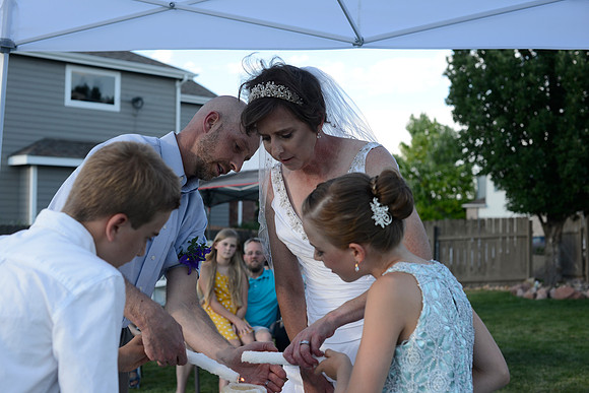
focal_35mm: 50
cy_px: 196
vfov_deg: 27.0
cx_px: 294
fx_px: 818
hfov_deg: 39.6
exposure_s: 1/250
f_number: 5
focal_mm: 50
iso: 200
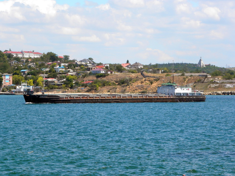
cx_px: 118
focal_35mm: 163
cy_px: 88
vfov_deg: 9.1
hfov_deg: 12.1
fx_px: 1106
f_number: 6.3
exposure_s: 1/232
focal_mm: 28.8
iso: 64
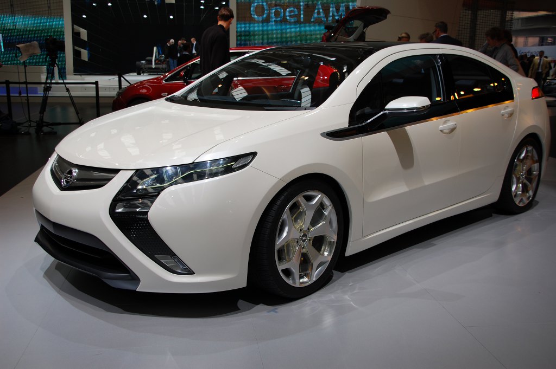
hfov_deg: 49.6
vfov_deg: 34.2
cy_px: 184
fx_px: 602
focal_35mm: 39
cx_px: 278
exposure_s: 1/160
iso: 200
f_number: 6.3
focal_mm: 26
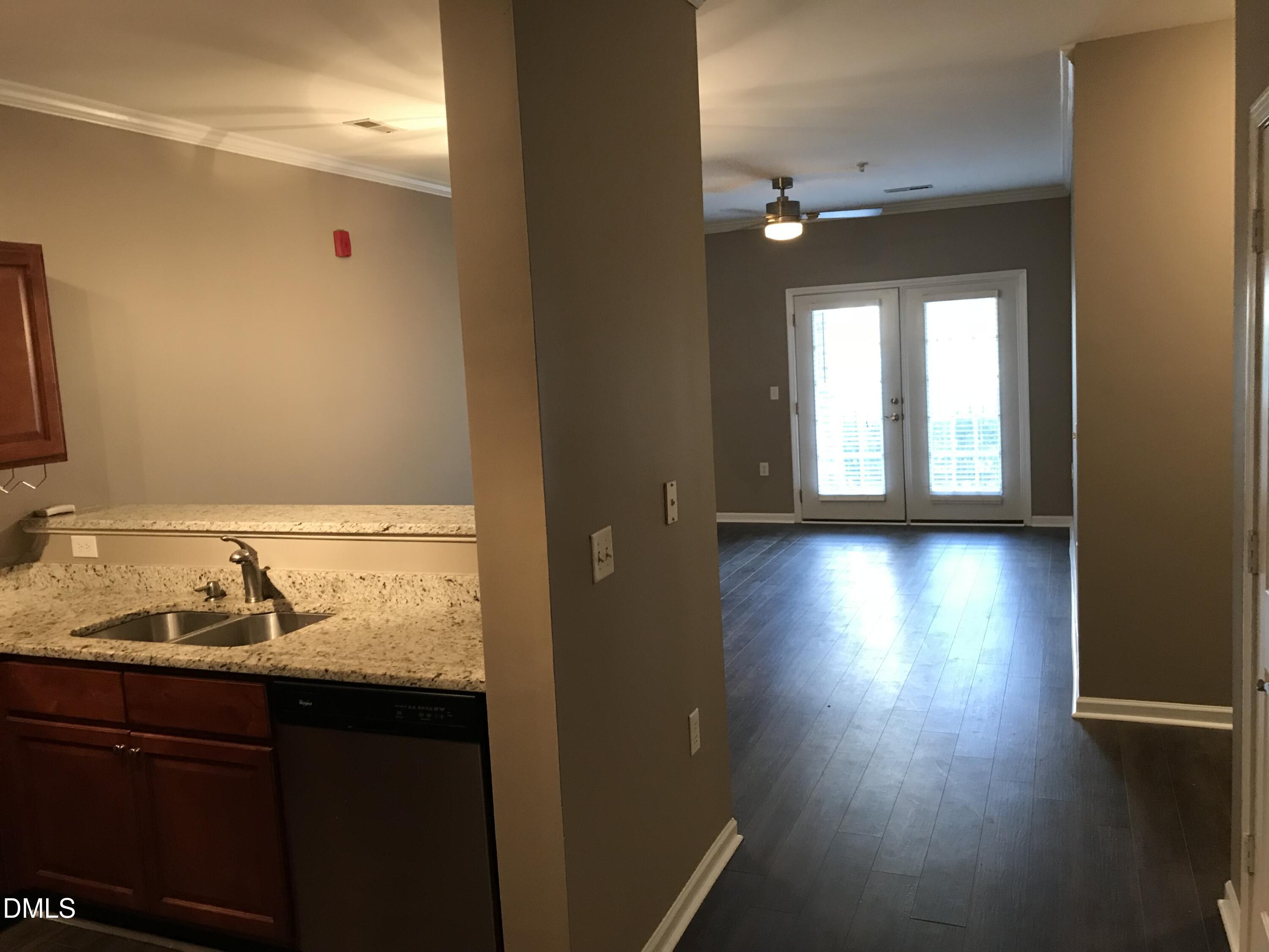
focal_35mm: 28
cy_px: 476
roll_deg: +3.6
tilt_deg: -5.3
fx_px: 1026
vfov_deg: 49.7
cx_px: 634
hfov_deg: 63.4
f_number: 1.8
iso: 50
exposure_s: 1/15
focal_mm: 3.99
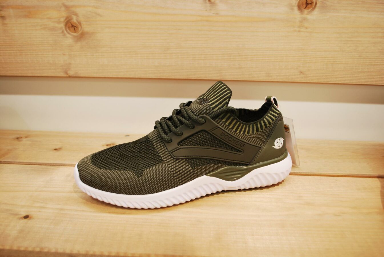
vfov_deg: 37.0
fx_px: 384
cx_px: 192
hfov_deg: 53.1
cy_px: 128
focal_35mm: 36
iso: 220
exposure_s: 1/30
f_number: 4.2
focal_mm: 24
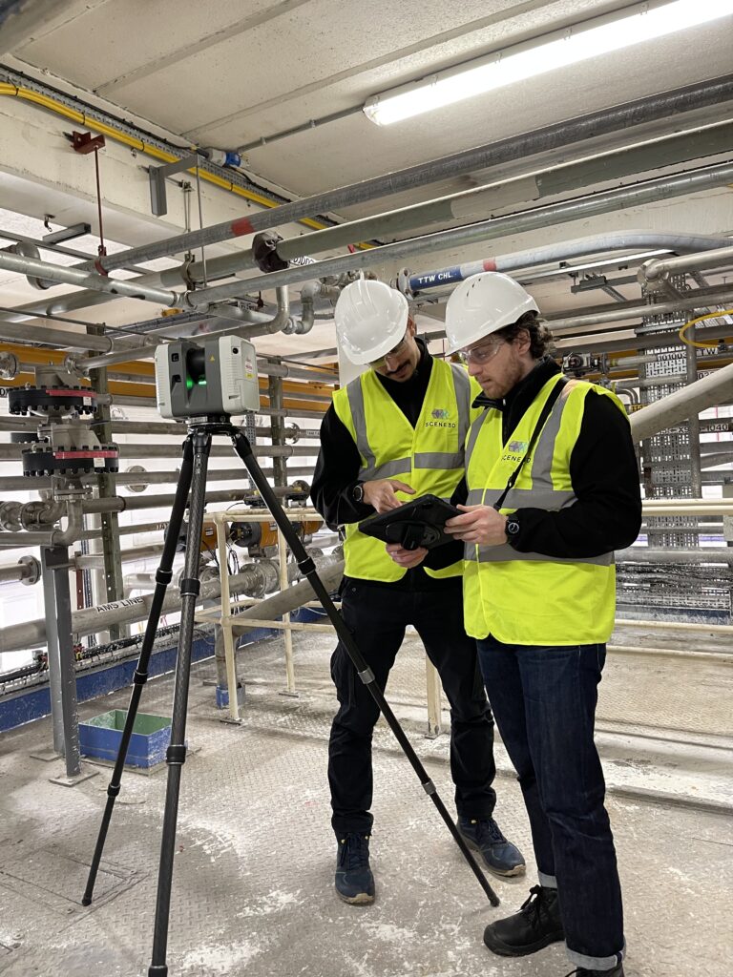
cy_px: 488
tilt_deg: -2.8
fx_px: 734
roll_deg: +4.2
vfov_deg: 67.3
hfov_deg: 53.1
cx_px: 366
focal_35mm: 26
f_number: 1.6
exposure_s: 1/50
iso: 200
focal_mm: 5.1
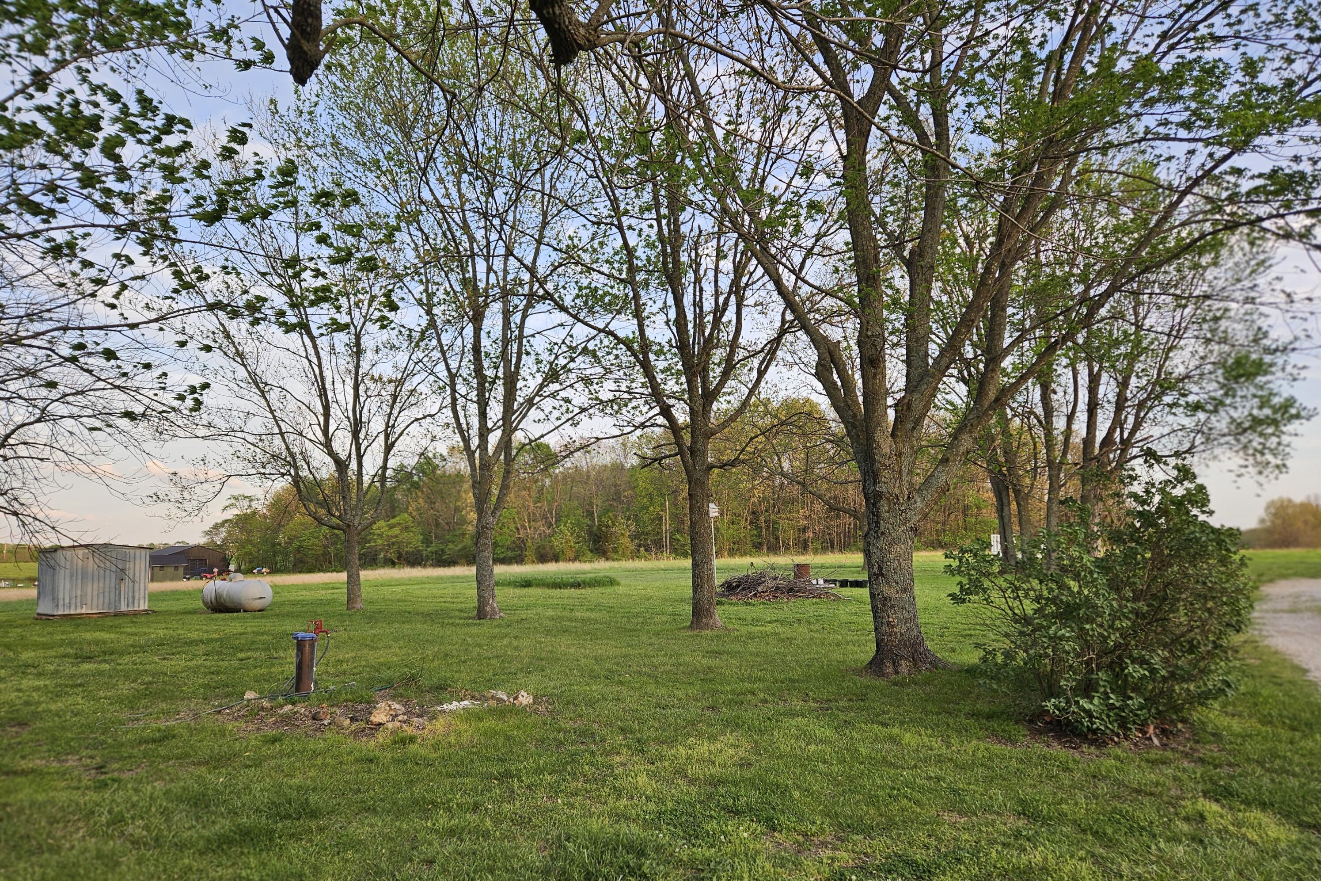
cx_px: 659
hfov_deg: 73.7
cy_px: 496
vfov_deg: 53.0
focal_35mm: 24
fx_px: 881
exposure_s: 1/243
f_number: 1.8
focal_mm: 5.4
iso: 25
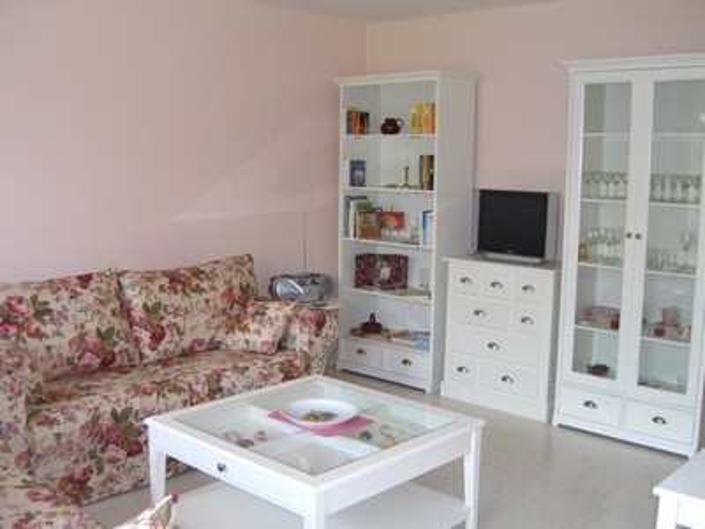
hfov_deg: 49.0
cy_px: 264
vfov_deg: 37.7
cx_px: 352
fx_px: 774
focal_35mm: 38
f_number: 2.8
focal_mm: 7.9
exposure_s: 1/60
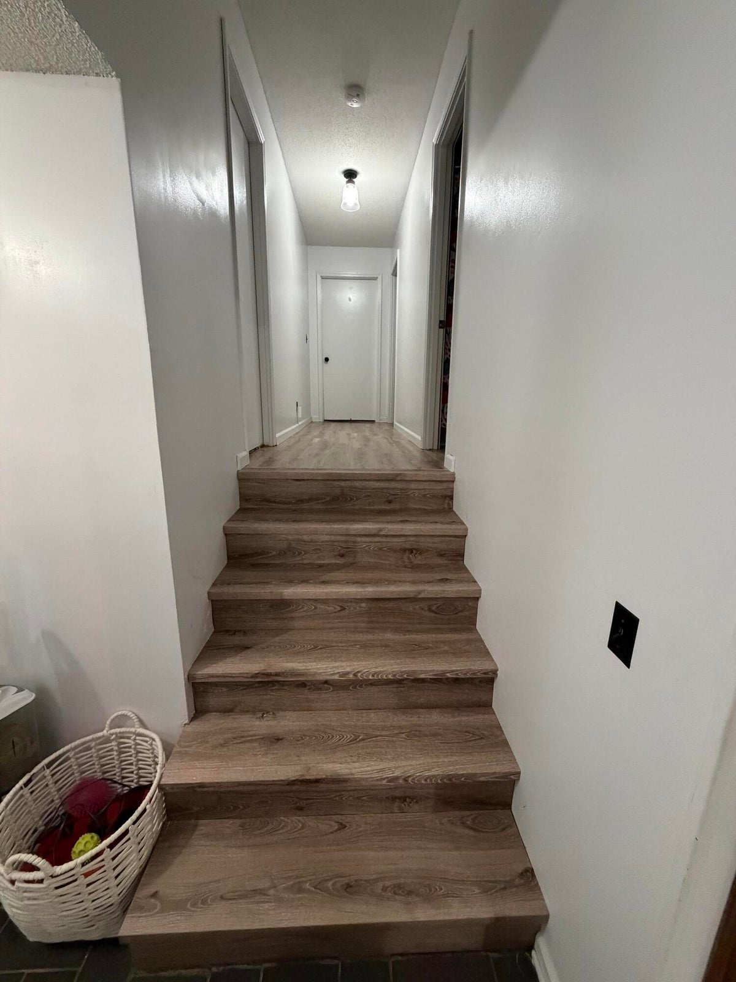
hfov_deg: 85.7
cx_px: 368
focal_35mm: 14
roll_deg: -1.0
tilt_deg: -13.1
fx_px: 397
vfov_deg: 102.1
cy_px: 491
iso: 640
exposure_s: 1/60
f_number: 2.2
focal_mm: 2.22
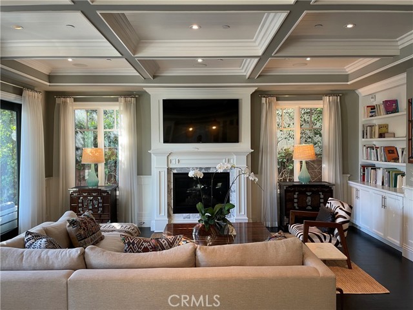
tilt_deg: -1.0
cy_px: 155
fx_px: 310
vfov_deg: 53.1
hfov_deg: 67.3
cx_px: 206
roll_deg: +0.6
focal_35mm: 26
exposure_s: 1/60
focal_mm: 4.2
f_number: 1.6
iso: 80
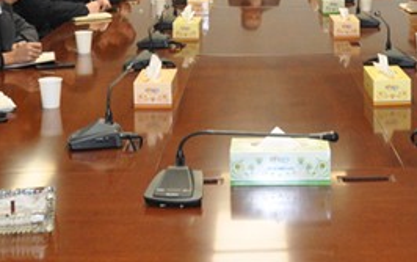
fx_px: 1252
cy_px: -49
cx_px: 263
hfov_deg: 18.9
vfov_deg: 11.7
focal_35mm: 110
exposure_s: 1/200
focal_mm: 24
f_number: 7.1
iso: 2000
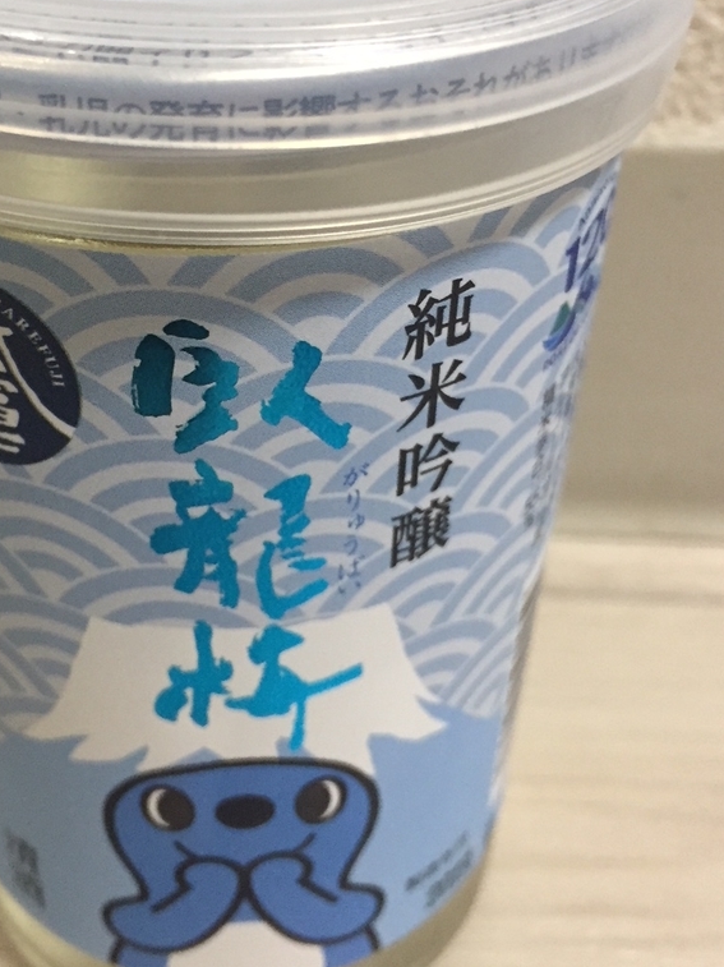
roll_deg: +3.8
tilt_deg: -34.2
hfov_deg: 31.1
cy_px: 407
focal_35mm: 46
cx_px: 216
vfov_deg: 41.1
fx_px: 1284
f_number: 2.2
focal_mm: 4.15
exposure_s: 1/30
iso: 200
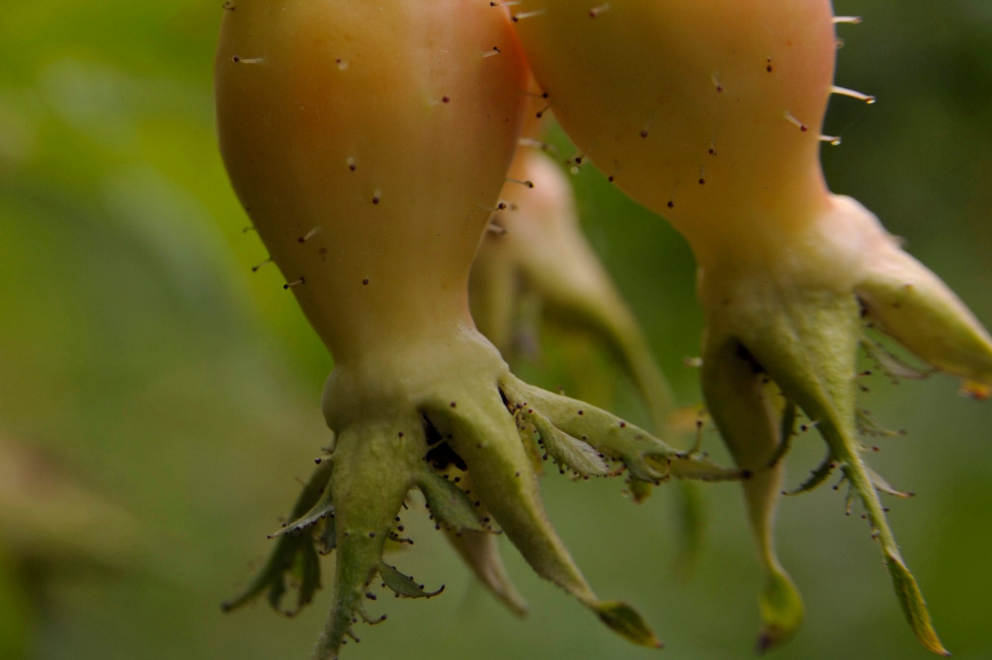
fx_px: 6031
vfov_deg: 6.3
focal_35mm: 219
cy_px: 182
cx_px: 153
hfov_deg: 9.4
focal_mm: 105
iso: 200
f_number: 6.3
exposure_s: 1/125
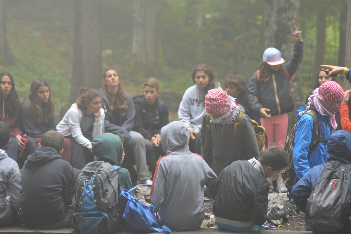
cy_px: 117
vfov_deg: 6.5
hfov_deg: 9.8
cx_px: 176
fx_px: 2057
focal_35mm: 211
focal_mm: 140
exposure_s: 1/125
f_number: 4.2
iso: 2200
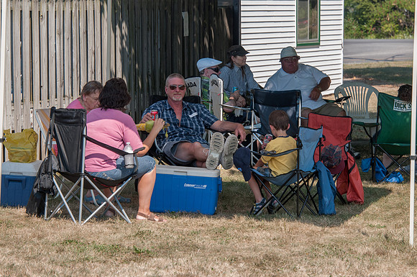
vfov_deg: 6.8
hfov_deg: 10.2
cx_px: 208
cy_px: 138
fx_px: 2342
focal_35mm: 202
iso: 500
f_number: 8
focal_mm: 135
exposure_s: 1/400
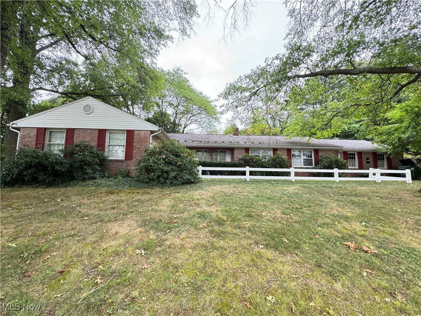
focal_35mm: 14
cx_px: 210
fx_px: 170
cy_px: 158
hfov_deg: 102.1
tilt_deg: +5.1
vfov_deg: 85.7
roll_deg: -0.2
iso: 64
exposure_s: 1/99
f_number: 2.2
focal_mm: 2.22
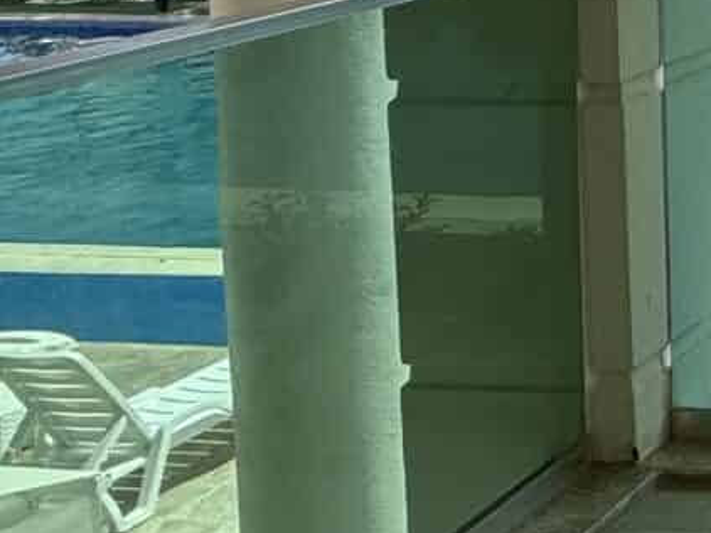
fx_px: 1396
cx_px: 1400
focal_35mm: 68
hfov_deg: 18.8
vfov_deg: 19.5
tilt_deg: -3.3
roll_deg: +0.2
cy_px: -201
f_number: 2.2
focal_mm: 2.22
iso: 50
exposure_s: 1/1656
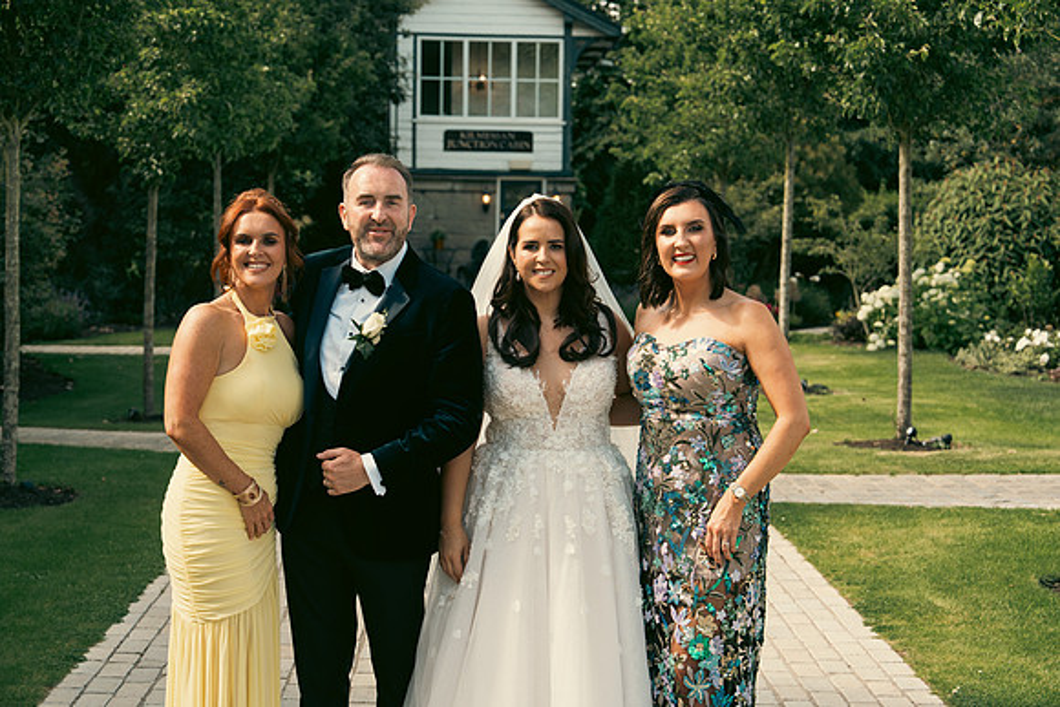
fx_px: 1973
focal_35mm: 67
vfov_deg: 20.3
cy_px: 354
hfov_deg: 30.1
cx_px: 530
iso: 320
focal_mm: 67
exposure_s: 1/500
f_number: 5
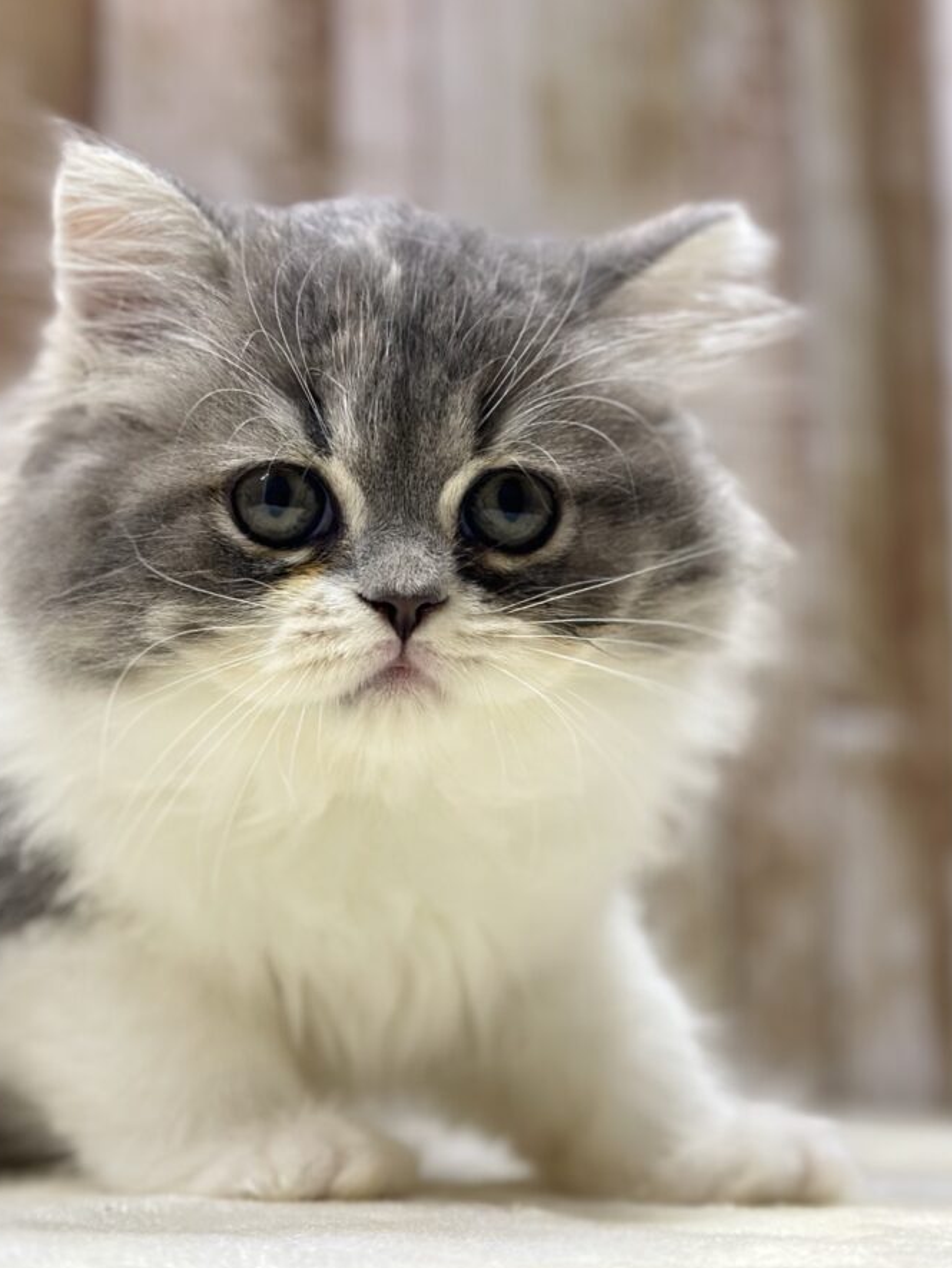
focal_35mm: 65
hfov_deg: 22.5
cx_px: 358
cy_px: 640
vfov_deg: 29.8
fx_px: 2382
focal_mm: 6.86
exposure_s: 1/33
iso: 320
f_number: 1.78
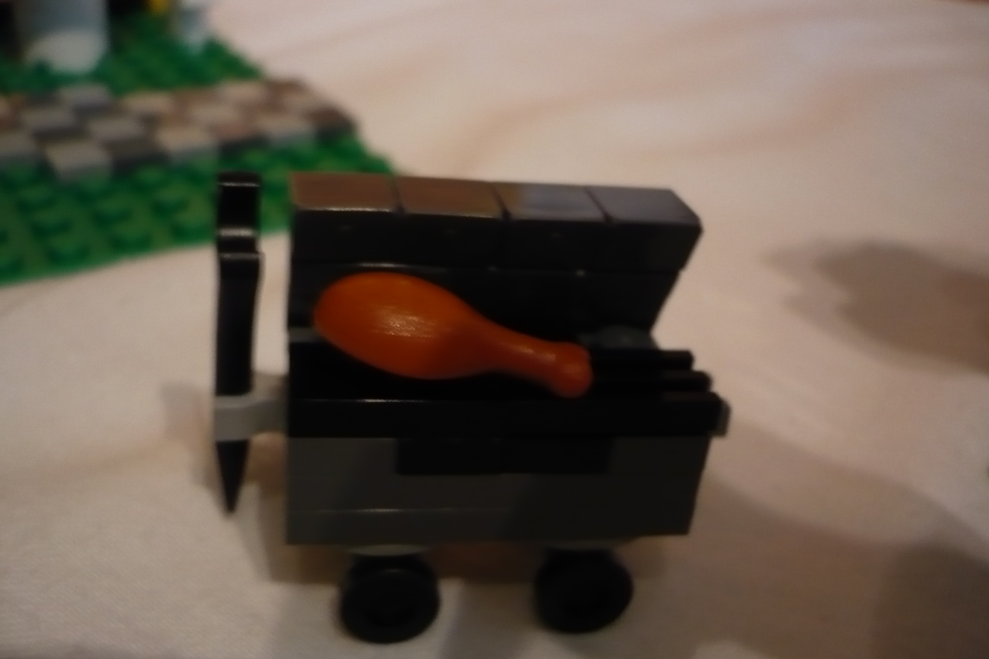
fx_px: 1016
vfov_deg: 35.9
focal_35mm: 37
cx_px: 492
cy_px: 365
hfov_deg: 51.9
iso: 200
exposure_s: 1/8
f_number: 2.8
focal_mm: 5.8
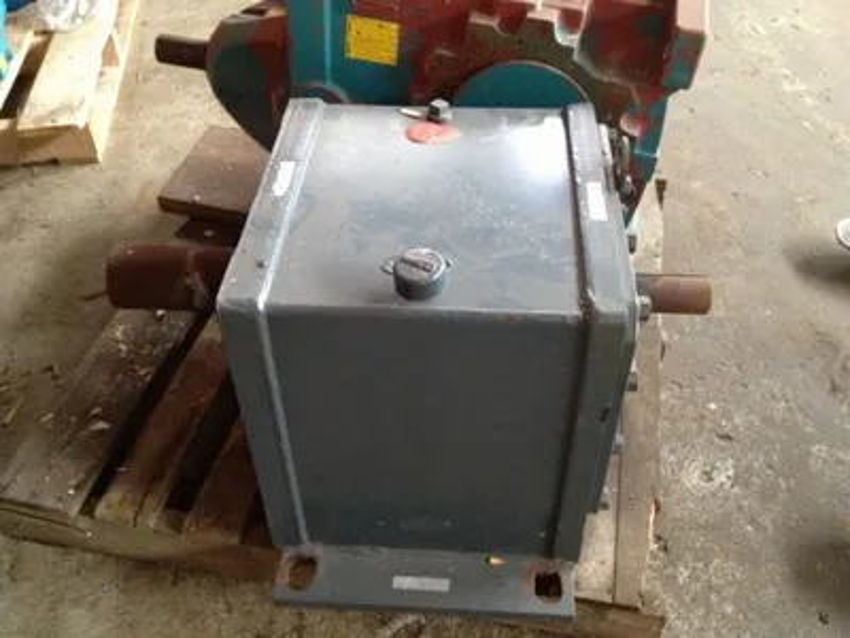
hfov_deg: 52.6
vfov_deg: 40.7
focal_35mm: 35
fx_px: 859
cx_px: 425
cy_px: 319
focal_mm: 4.28
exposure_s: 1/20
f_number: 2.4
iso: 400
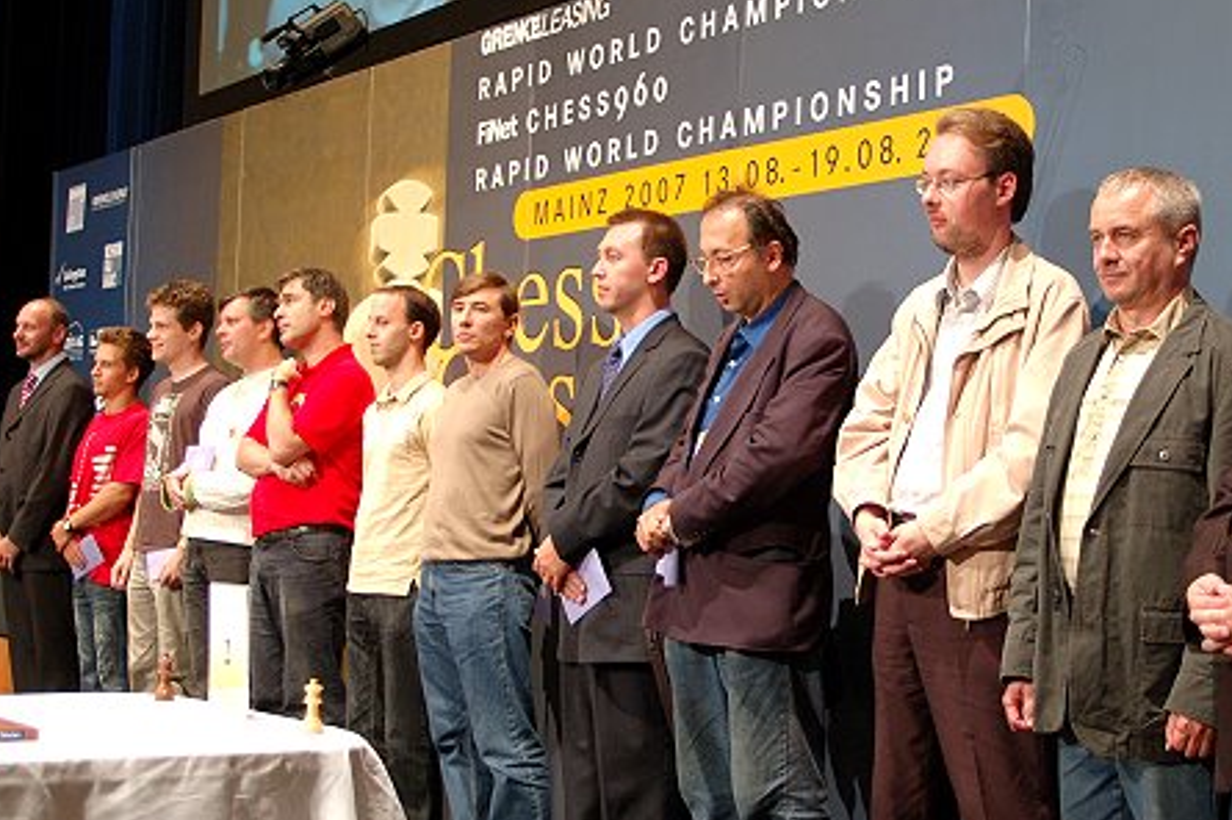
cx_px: 742
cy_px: 398
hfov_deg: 32.0
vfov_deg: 21.6
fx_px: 2143
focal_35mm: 63
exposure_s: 1/25
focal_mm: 31
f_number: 4.5
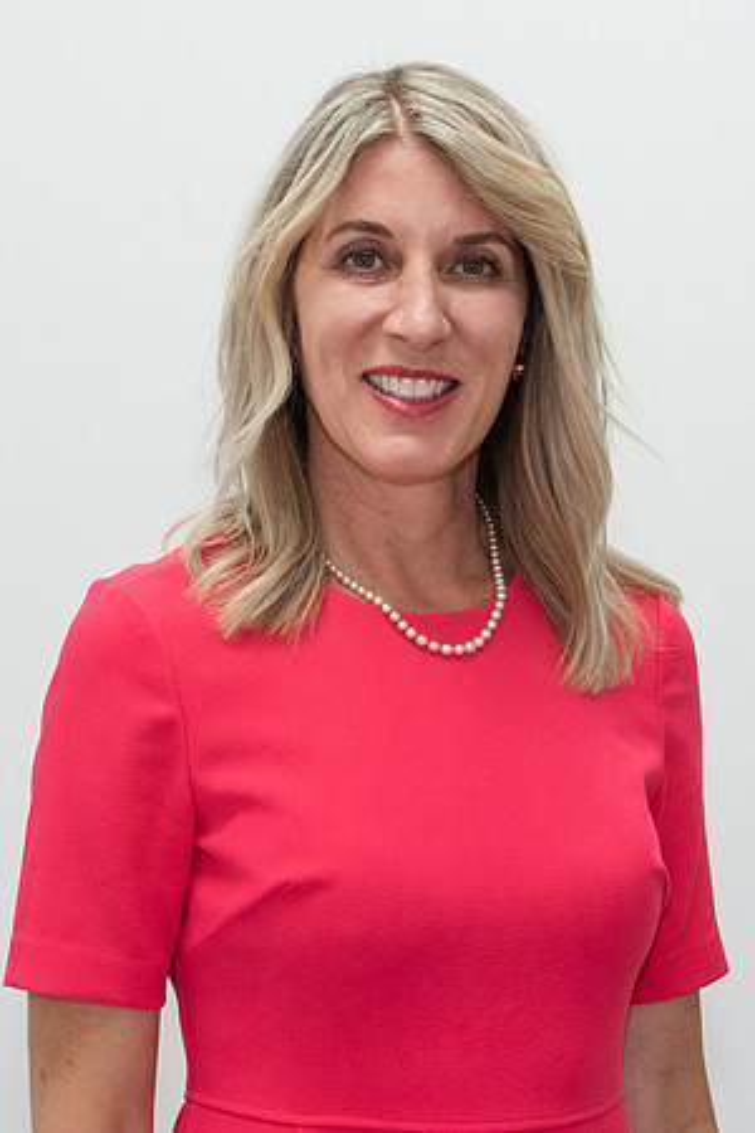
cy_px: 446
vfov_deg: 15.7
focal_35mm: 130
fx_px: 4091
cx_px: 368
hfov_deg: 10.5
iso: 400
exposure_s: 1/100
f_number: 6.3
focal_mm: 70
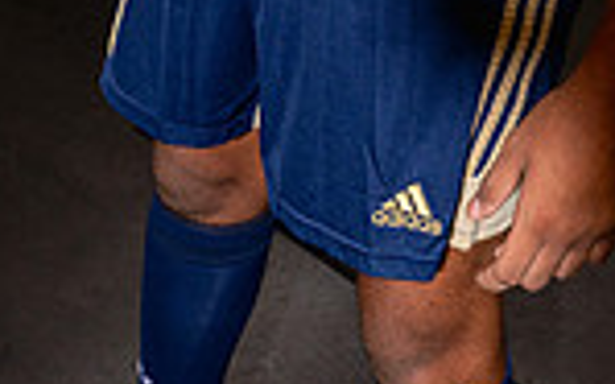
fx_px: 1441
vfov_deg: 12.3
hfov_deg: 23.7
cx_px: 508
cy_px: -512
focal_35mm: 86
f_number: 8
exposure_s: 1/250
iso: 1250
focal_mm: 28
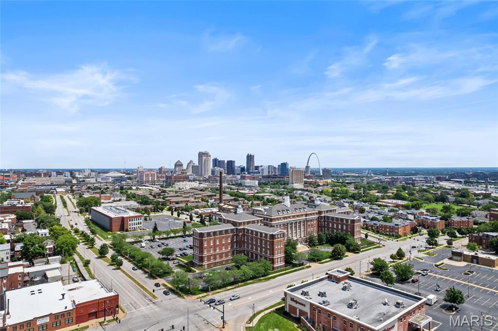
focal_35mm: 22
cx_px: 249
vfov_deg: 57.1
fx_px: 304
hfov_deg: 78.6
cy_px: 166
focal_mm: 8.38
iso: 100
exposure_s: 1/3000
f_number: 2.8
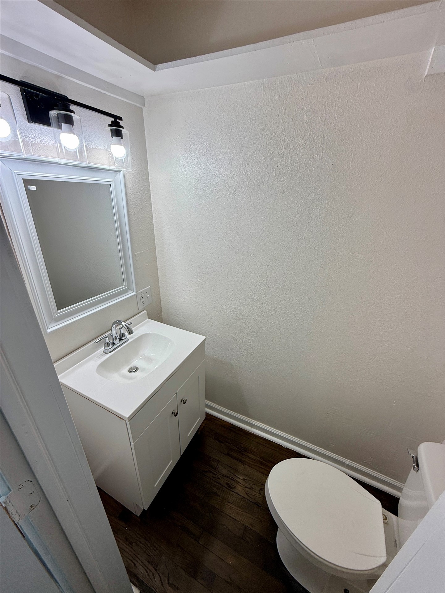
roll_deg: -1.2
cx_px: 222
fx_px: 240
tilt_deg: -23.9
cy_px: 296
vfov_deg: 102.1
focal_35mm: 14
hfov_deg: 85.7
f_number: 2.2
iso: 50
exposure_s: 1/120
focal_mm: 2.22
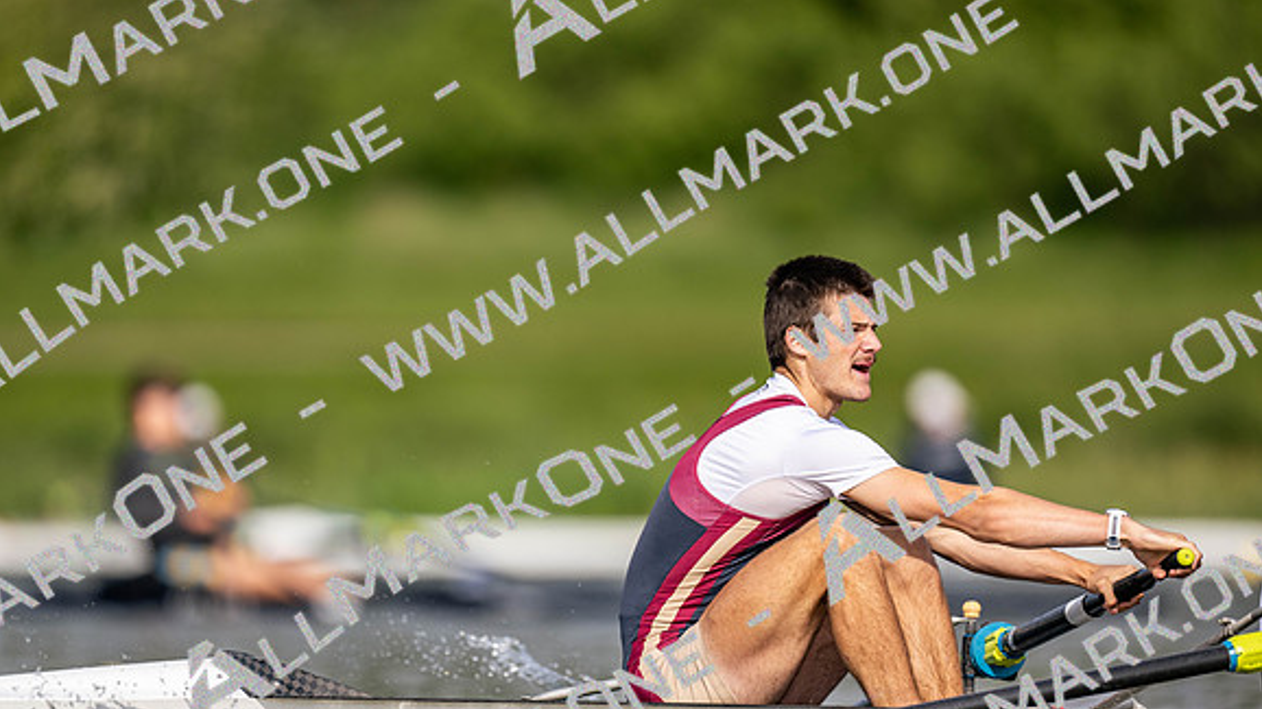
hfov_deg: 3.4
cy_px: 398
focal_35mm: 631
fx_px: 21113
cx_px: 631
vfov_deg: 1.9
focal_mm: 600
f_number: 4
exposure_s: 1/2500
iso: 250
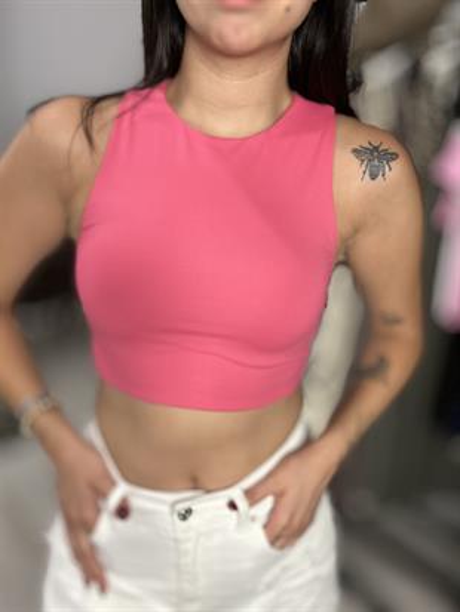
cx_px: 230
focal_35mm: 30
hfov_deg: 46.8
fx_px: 531
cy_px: 306
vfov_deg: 59.9
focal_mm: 2.69
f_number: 1.9
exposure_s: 1/50
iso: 64
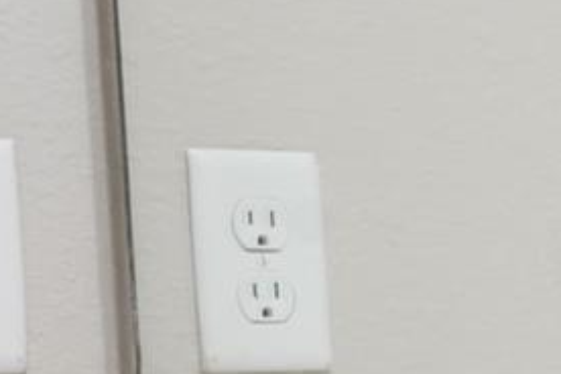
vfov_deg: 6.6
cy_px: 713
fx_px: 3163
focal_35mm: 203
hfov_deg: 9.0
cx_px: 1392
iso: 2500
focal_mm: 35
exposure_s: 1/60
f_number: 6.3
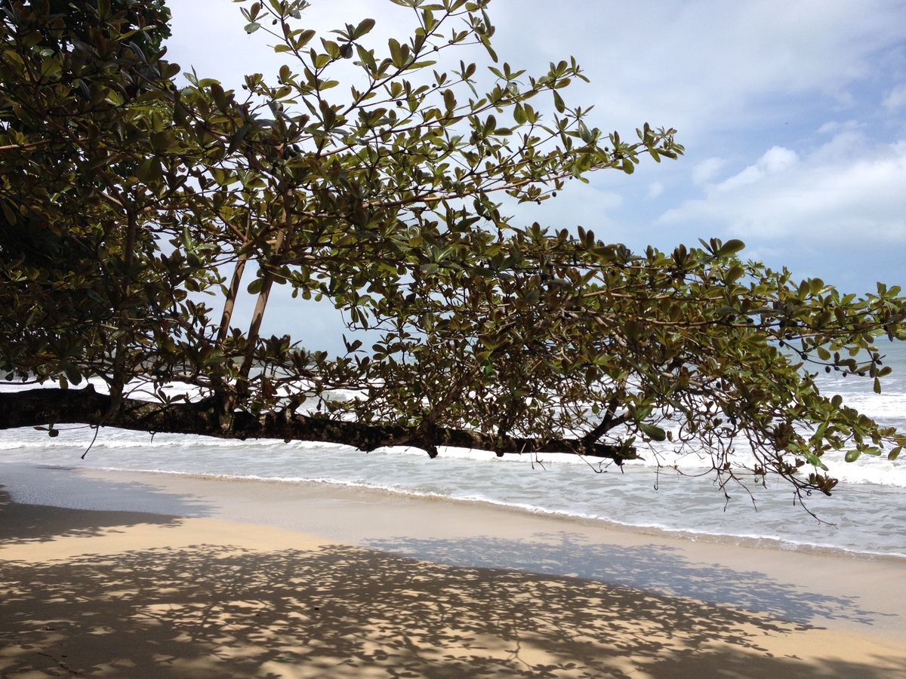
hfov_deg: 52.6
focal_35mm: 35
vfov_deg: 40.7
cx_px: 453
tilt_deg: -0.9
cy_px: 340
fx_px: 916
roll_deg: +3.3
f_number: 2.4
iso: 50
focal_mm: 4.28
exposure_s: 1/2045
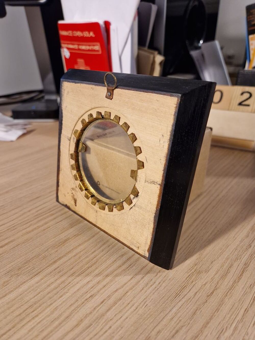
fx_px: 226
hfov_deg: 58.9
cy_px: 170
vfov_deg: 73.9
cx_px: 128
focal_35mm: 23
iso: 50
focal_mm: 5.4
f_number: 1.8
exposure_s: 1/100
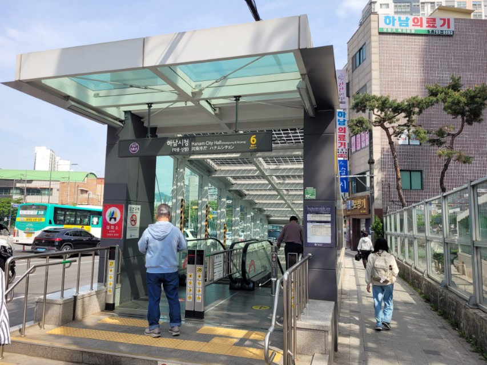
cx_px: 244
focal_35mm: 26
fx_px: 366
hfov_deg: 67.3
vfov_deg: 53.1
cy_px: 182
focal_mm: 5.4
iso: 40
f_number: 1.8
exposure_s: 1/1465
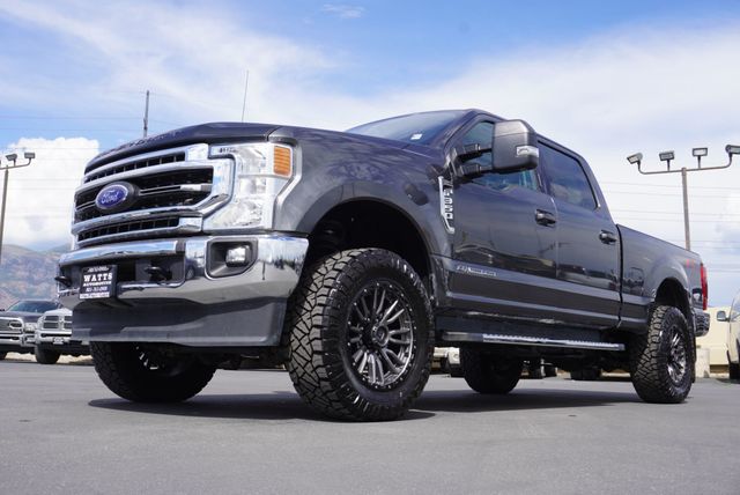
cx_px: 370
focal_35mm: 36
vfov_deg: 36.9
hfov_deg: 53.1
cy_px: 248
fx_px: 741
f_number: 10
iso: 100
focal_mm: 24
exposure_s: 1/125
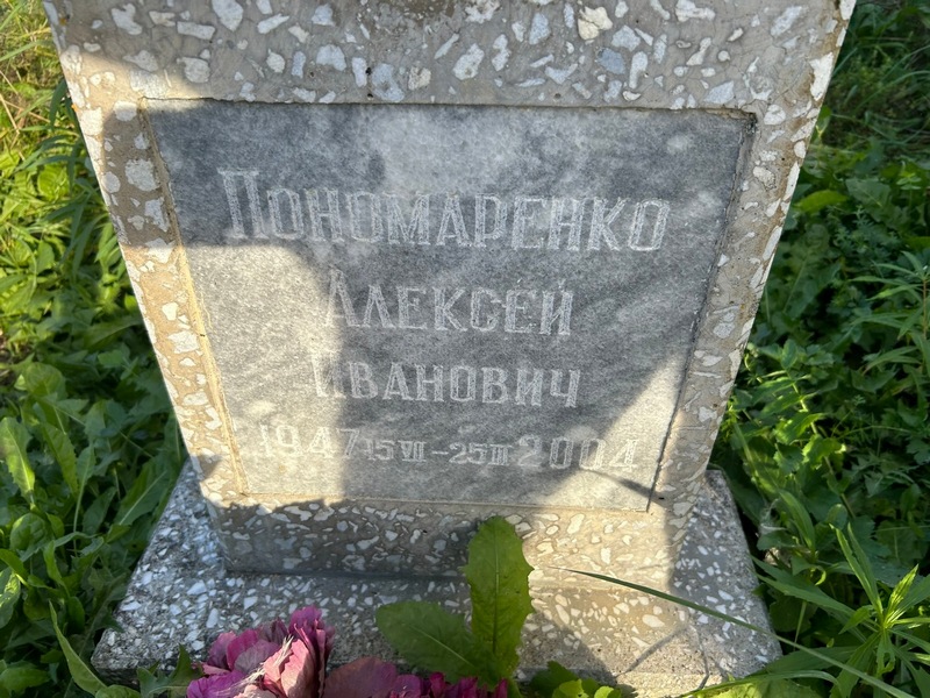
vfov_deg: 53.1
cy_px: 349
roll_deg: +1.2
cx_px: 465
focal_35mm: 26
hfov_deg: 67.3
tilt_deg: -33.3
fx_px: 699
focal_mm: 5.7
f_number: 1.5
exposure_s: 1/1112
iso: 50
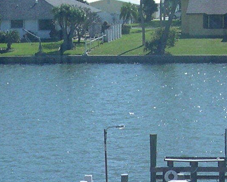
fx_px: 1062
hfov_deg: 12.1
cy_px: 215
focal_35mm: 158
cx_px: 10
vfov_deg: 9.7
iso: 100
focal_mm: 8
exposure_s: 1/253
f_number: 7.6
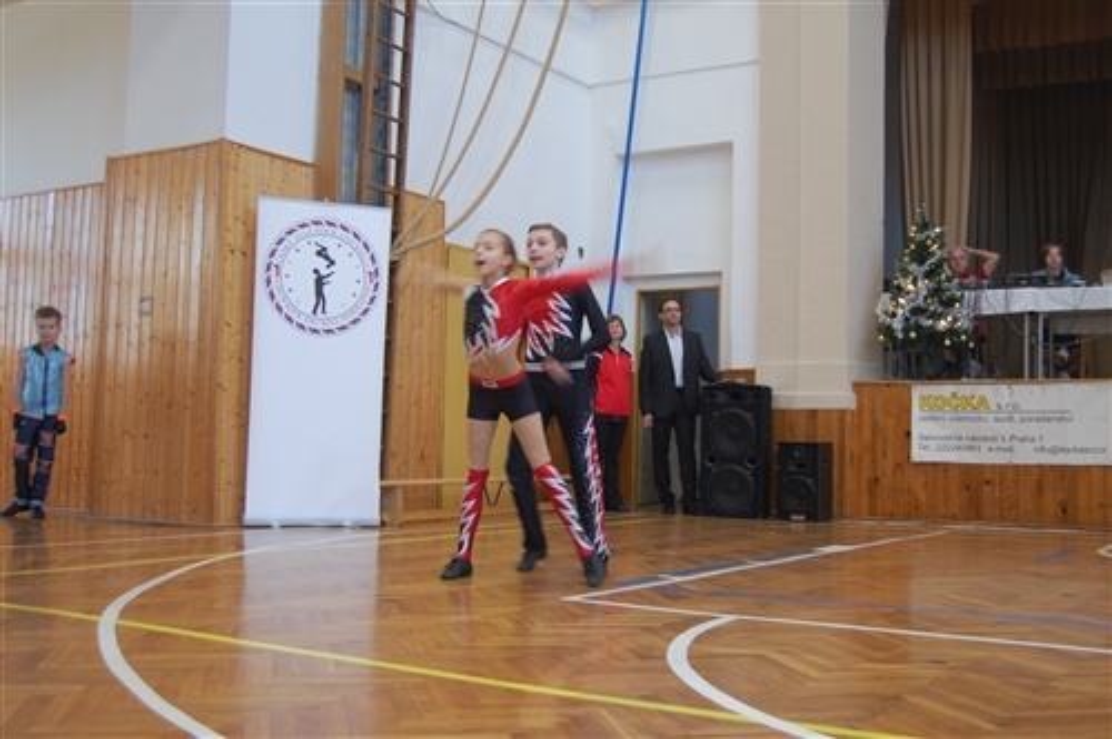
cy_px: 370
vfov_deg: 34.1
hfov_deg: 49.6
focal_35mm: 39
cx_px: 556
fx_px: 1203
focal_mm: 26
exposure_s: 1/40
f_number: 4.2
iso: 400
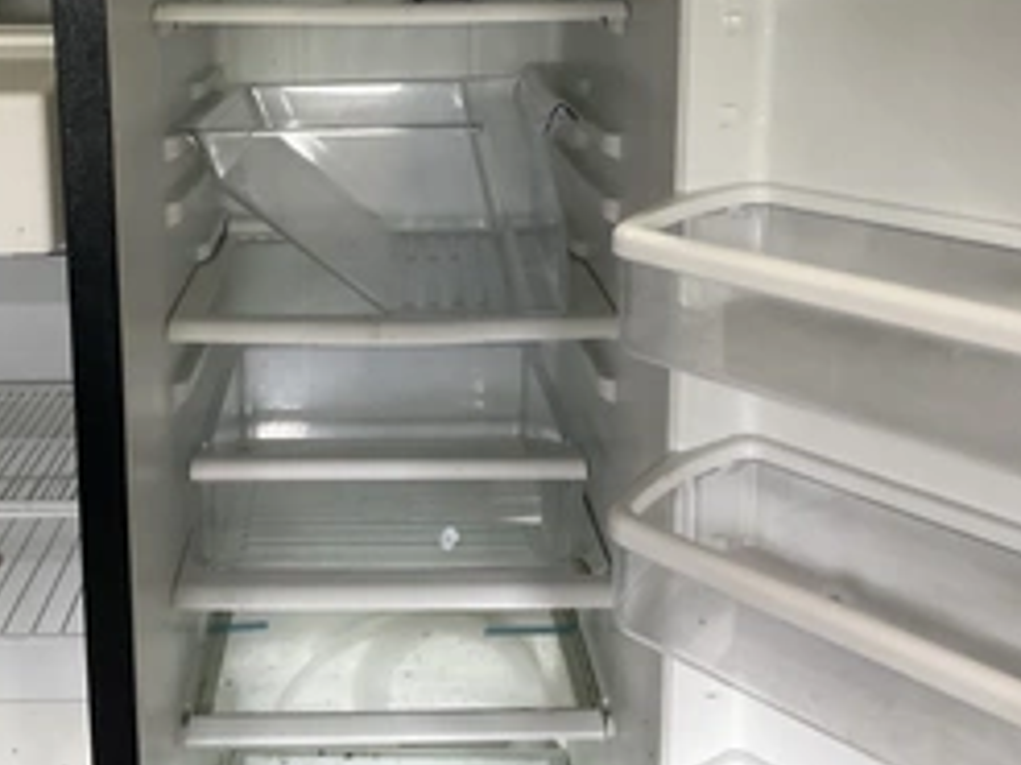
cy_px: 194
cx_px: 401
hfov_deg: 40.2
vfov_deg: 30.4
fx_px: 1386
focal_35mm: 47
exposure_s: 1/60
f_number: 1.8
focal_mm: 3
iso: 250
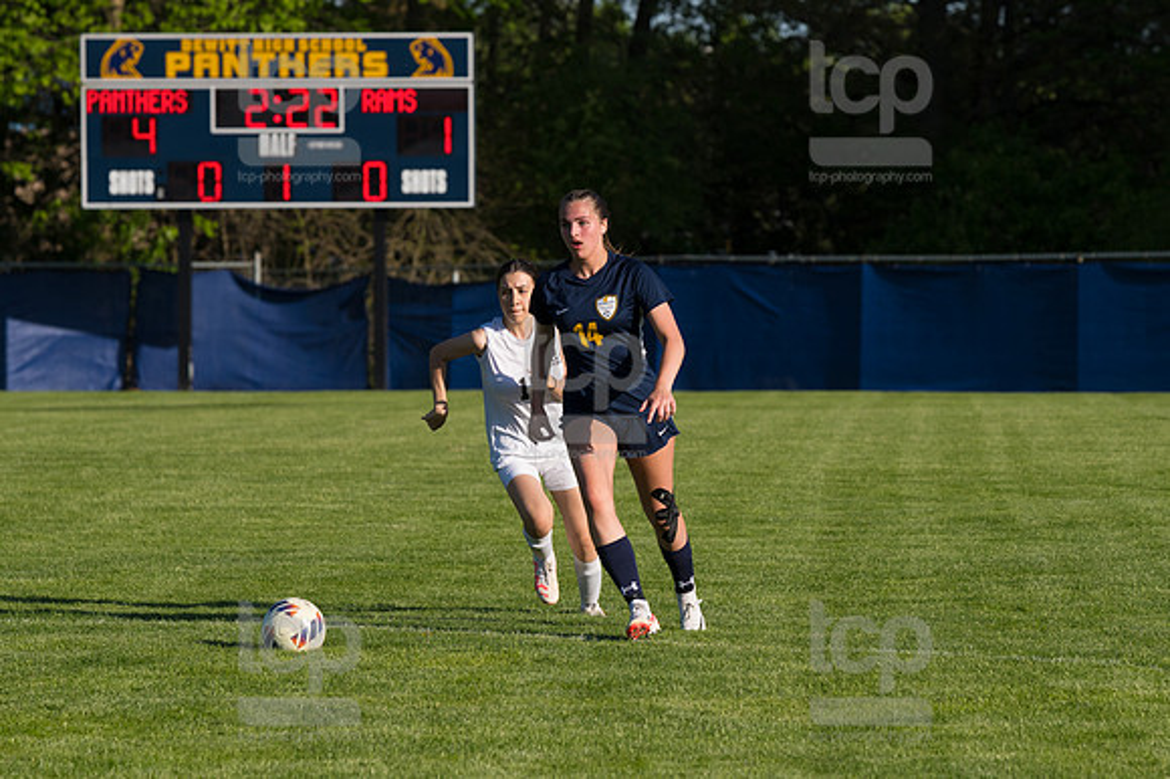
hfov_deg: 7.6
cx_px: 585
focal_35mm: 270
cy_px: 390
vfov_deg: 5.1
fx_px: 8770
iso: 250
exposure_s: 1/1600
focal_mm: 180
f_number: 5.6
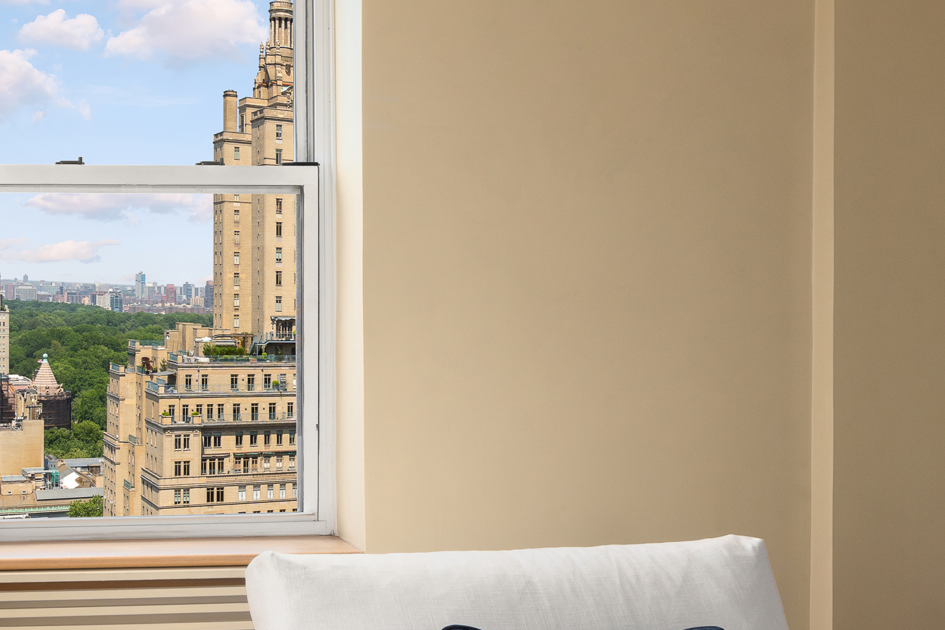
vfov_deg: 22.6
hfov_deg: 31.7
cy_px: 305
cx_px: 77
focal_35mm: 60
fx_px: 1575
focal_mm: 29
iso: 400
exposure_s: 1/15
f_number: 11
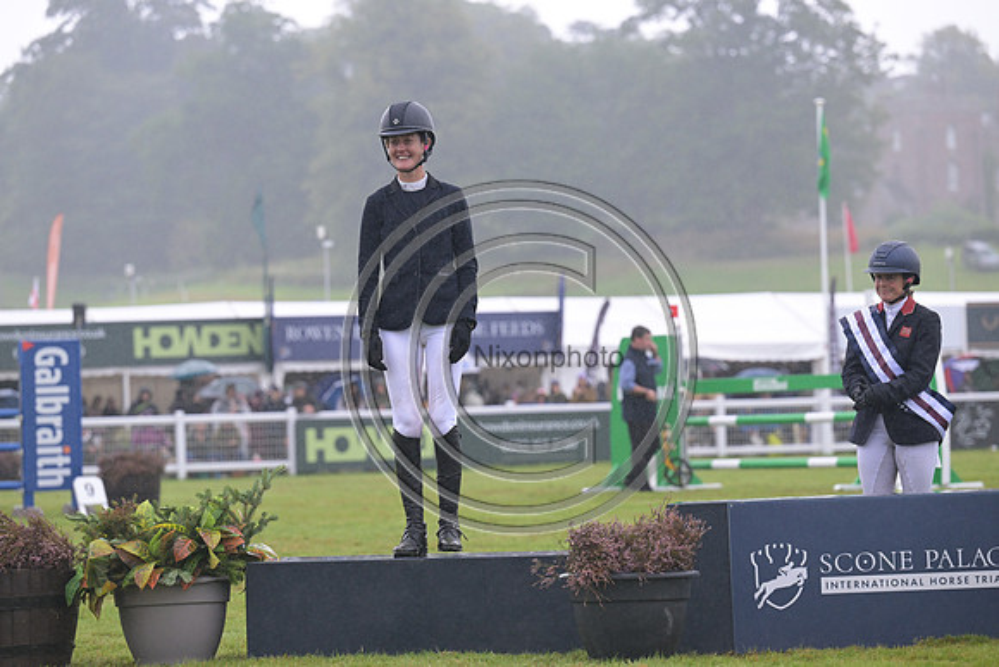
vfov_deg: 8.9
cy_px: 334
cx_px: 500
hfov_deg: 13.2
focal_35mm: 155
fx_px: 4302
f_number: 4.5
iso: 1400
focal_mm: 155
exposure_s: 1/1250
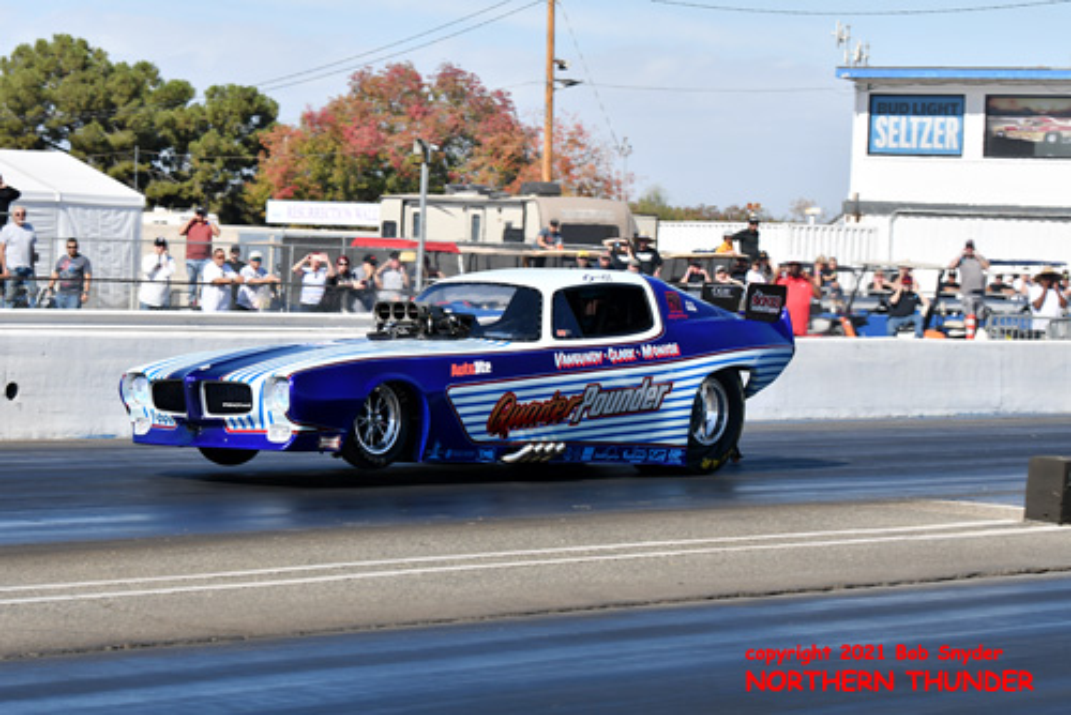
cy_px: 358
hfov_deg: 17.1
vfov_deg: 11.4
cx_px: 536
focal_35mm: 120
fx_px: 3572
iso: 160
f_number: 5.6
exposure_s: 1/1250
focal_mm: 80
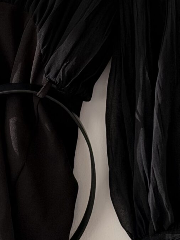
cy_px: 50
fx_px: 1262
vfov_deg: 10.8
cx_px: -11
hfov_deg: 8.1
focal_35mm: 182
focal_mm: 6.76
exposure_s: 1/210
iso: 50
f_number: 1.78
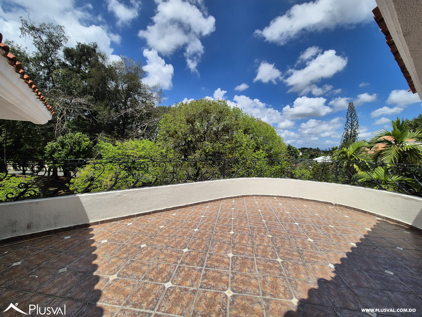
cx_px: 211
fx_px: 158
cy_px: 158
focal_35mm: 13
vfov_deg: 89.9
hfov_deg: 106.2
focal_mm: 2.2
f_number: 2.2
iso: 50
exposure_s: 1/3560
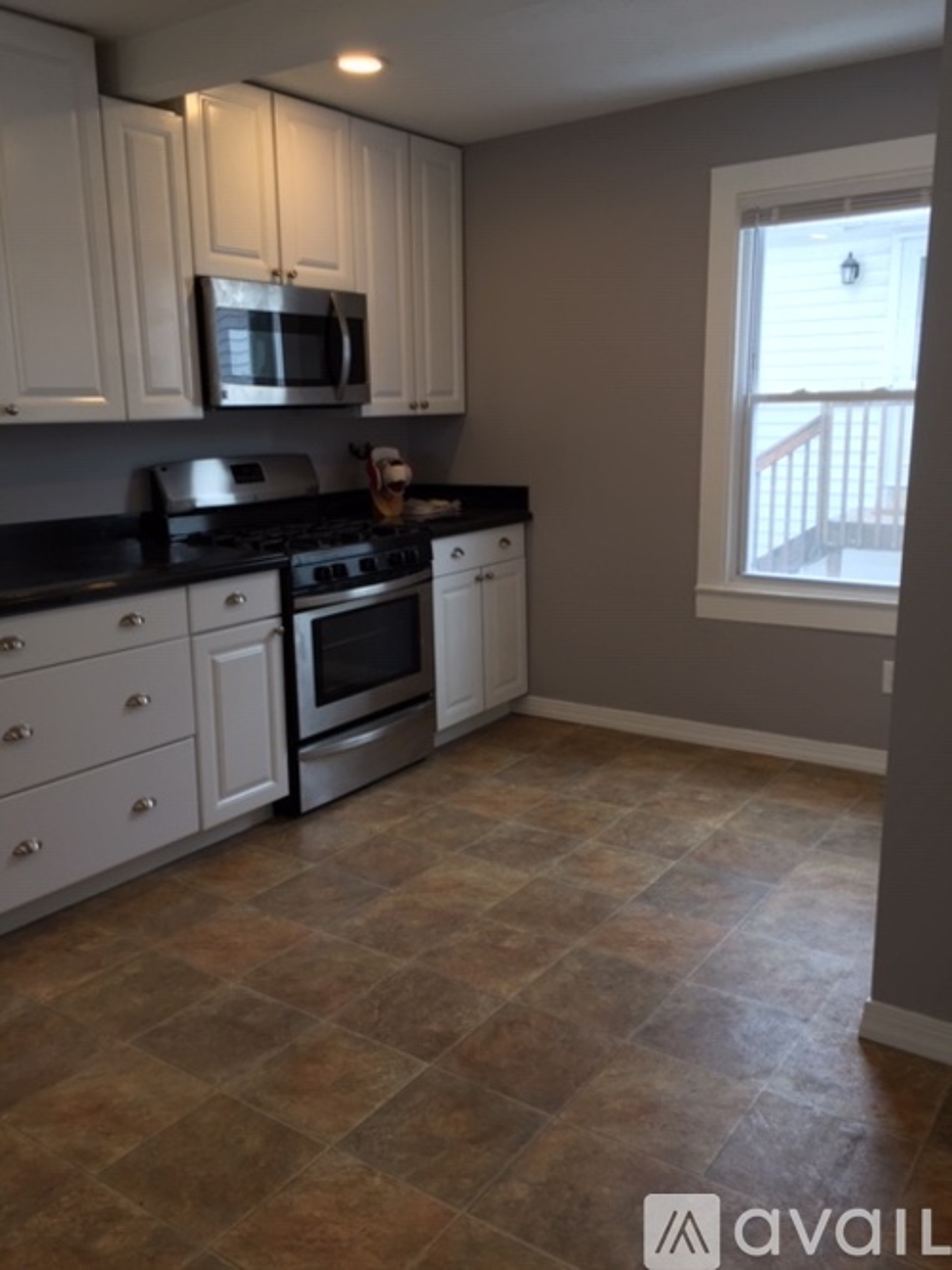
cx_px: 476
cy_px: 635
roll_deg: +0.2
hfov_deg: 48.2
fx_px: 1064
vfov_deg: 61.7
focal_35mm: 29
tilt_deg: -11.8
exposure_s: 1/60
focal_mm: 4.15
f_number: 2.2
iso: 40
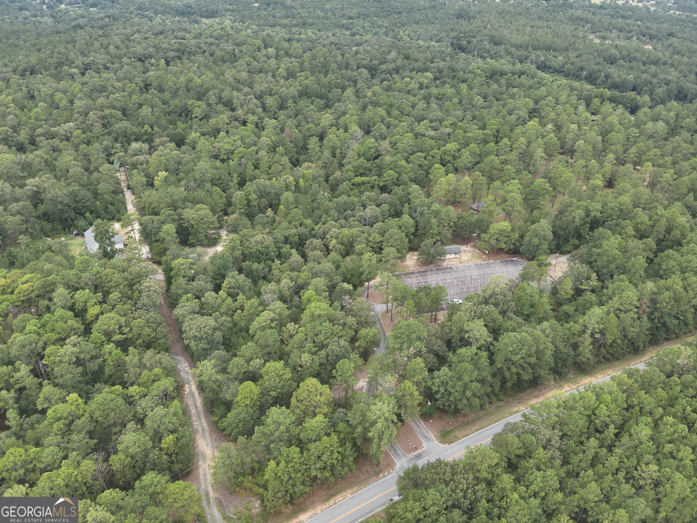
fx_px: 483
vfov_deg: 56.8
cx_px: 348
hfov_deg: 71.6
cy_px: 262
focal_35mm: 24
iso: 100
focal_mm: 4.4
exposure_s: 1/200
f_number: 2.8
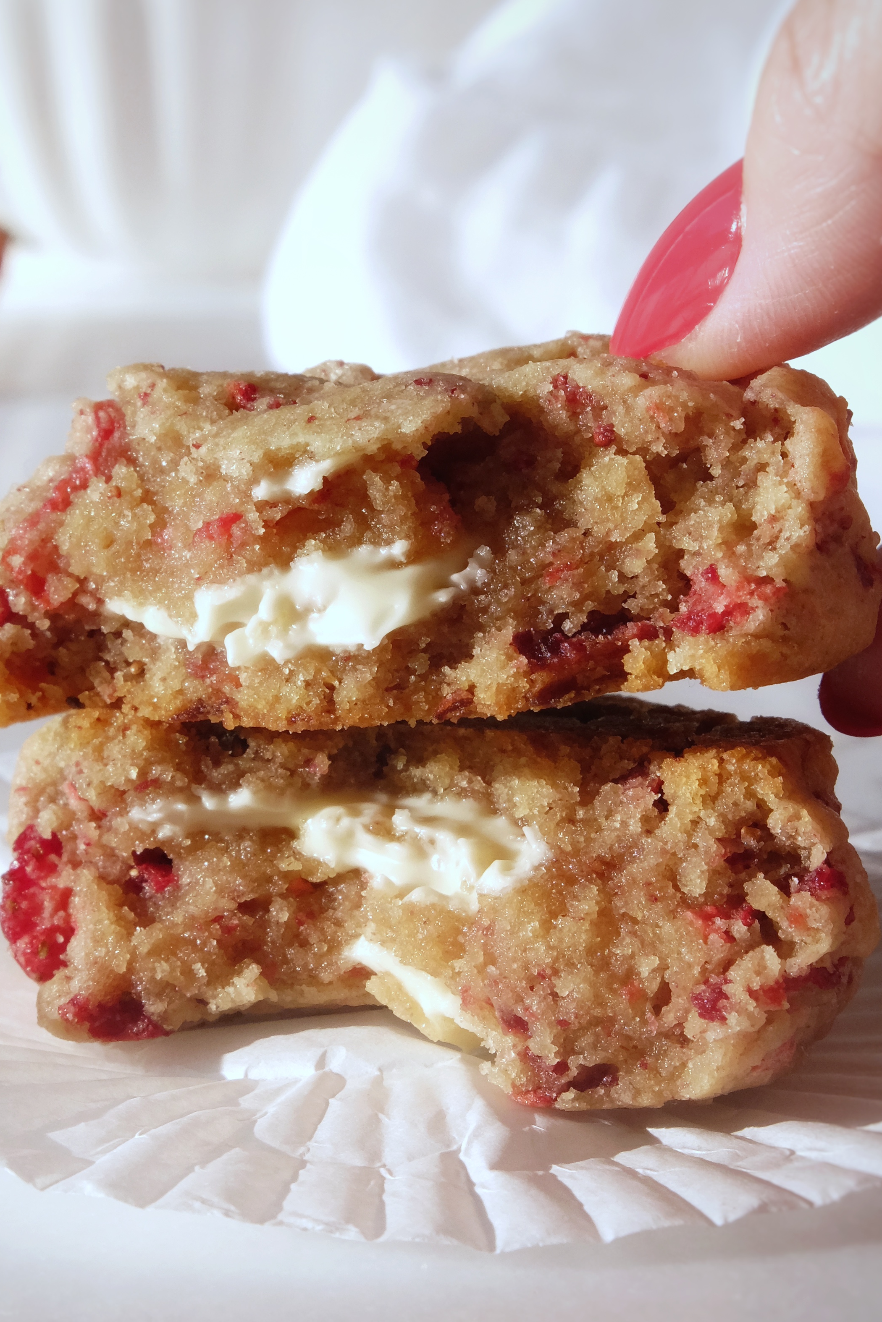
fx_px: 4740
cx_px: 303
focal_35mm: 129
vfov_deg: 15.9
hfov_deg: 10.6
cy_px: 698
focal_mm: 55
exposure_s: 1/500
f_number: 14
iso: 1250
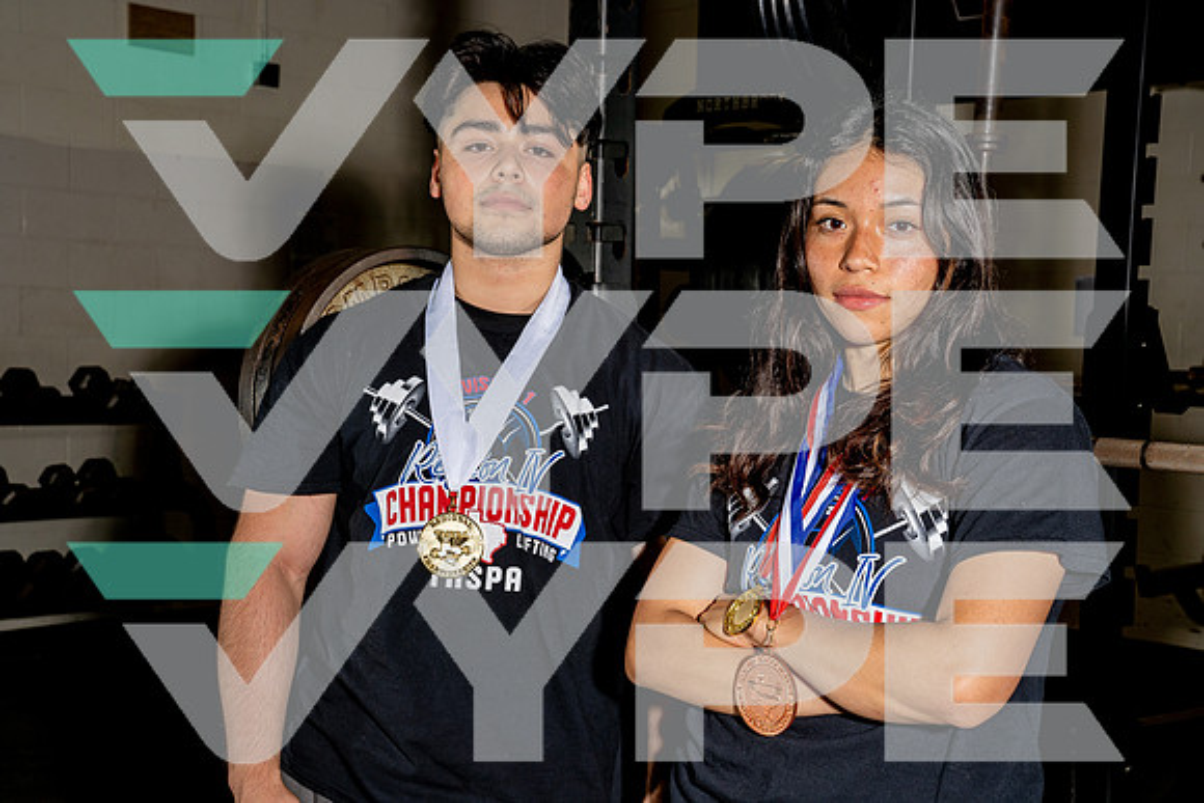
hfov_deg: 36.2
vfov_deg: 24.6
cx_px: 602
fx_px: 1840
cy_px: 402
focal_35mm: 55
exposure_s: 1/250
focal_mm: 55
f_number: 11
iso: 200
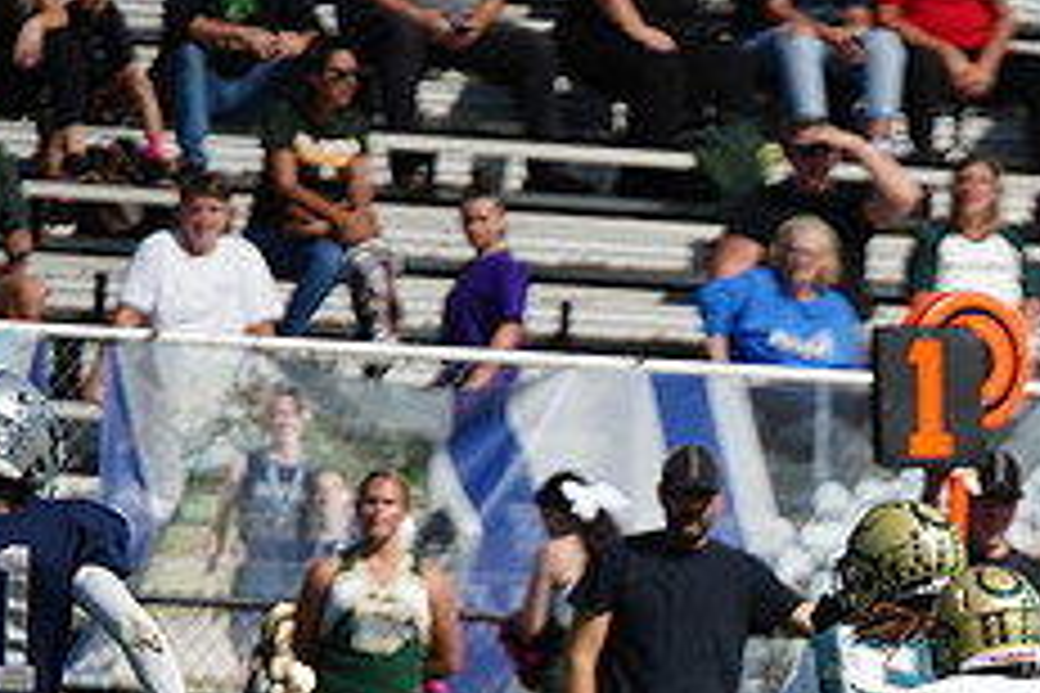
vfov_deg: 2.0
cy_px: 817
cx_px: 1022
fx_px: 19903
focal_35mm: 689
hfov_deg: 3.0
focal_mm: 274
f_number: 2.8
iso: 400
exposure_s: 1/8000
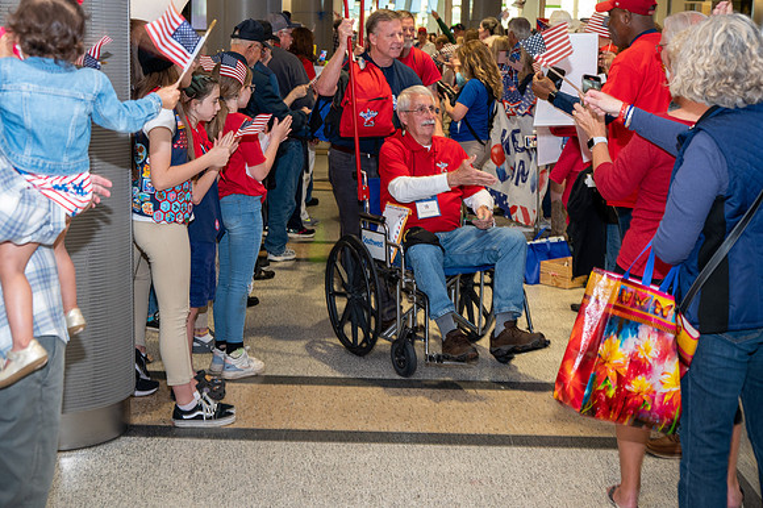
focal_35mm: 54
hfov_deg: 36.9
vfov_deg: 25.0
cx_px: 382
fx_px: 1144
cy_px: 254
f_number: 5.6
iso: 1400
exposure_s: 1/40
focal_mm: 54
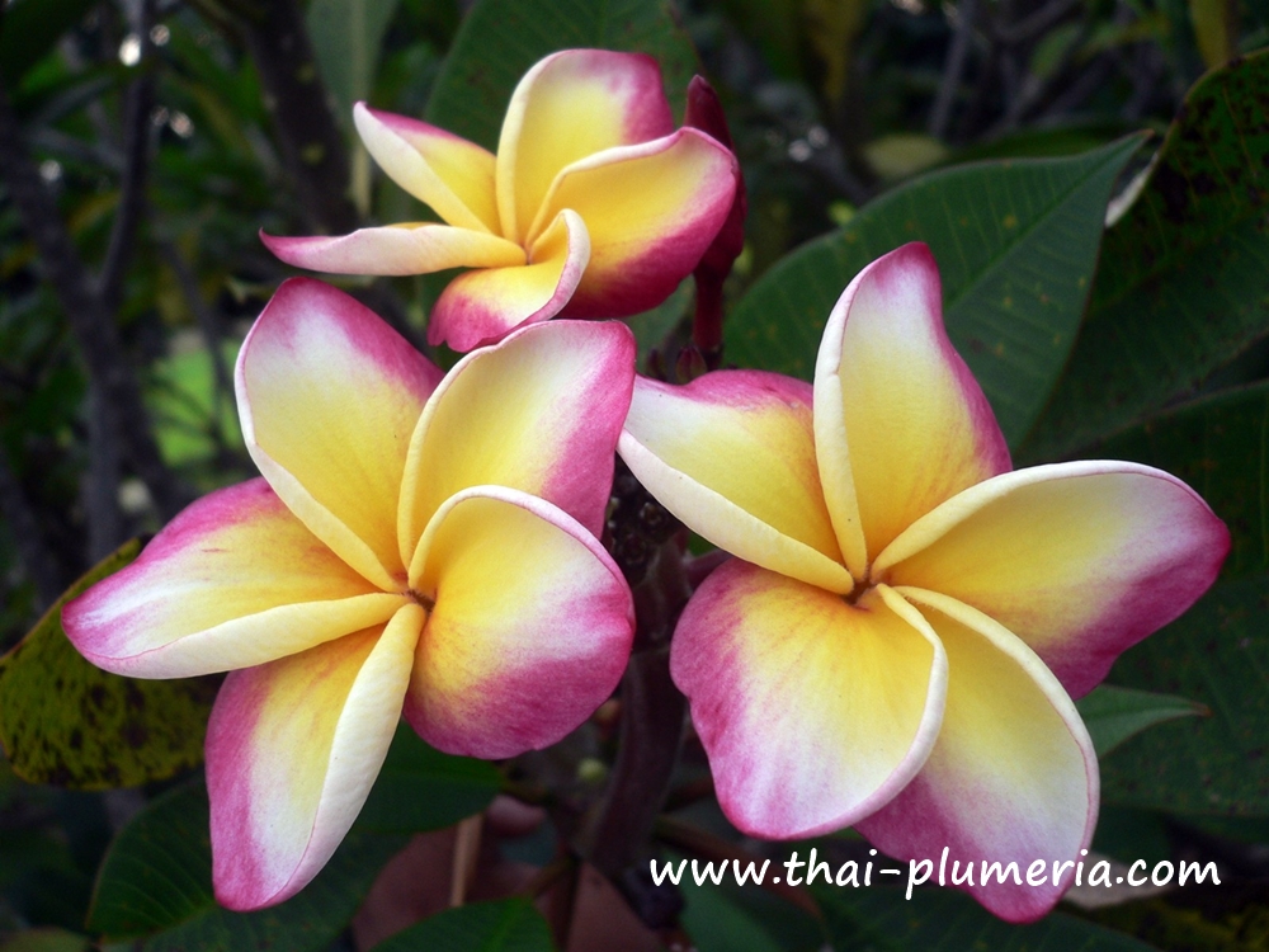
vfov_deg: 40.7
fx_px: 1283
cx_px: 634
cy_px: 476
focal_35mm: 35
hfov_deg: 52.6
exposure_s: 1/125
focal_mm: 5.8
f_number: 2.8
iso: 80
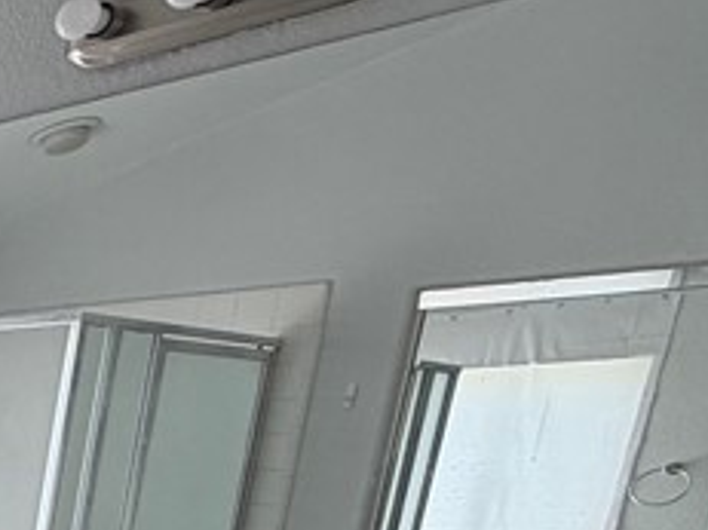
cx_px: -785
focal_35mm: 62
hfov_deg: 17.9
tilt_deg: -12.6
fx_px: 1267
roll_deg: +0.3
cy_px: 775
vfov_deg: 20.5
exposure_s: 1/121
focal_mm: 2.22
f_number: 2.2
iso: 80
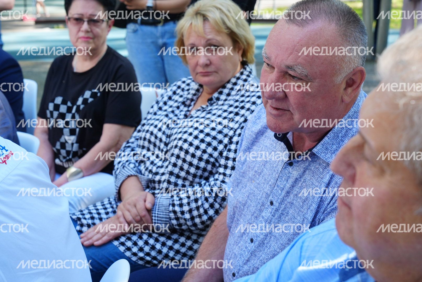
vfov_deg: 22.3
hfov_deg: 32.9
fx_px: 716
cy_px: 141
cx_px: 211
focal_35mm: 61
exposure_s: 1/125
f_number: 8
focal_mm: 61
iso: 800
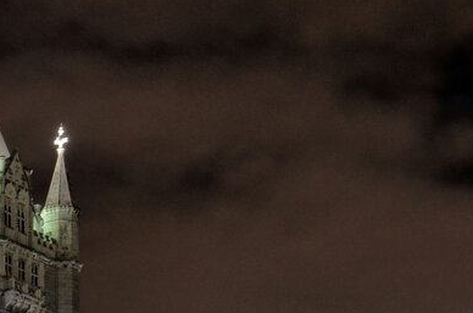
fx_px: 1429
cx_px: -163
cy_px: 512
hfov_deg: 17.5
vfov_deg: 11.8
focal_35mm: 109
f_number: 6.3
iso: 400
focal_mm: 22
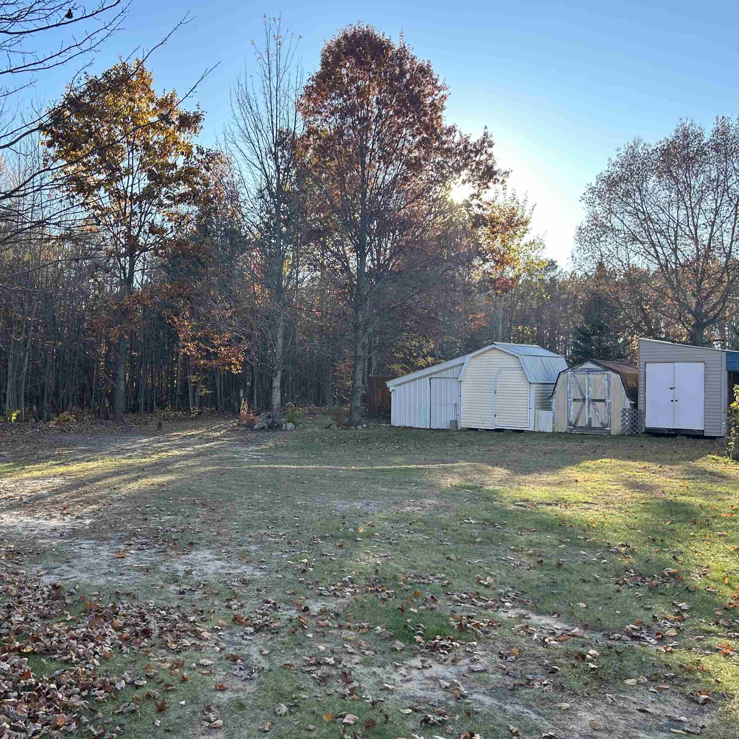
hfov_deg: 51.8
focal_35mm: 31
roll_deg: -1.4
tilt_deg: +3.7
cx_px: 263
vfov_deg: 52.5
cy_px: 366
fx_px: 749
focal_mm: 5.7
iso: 50
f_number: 1.5
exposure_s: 1/683
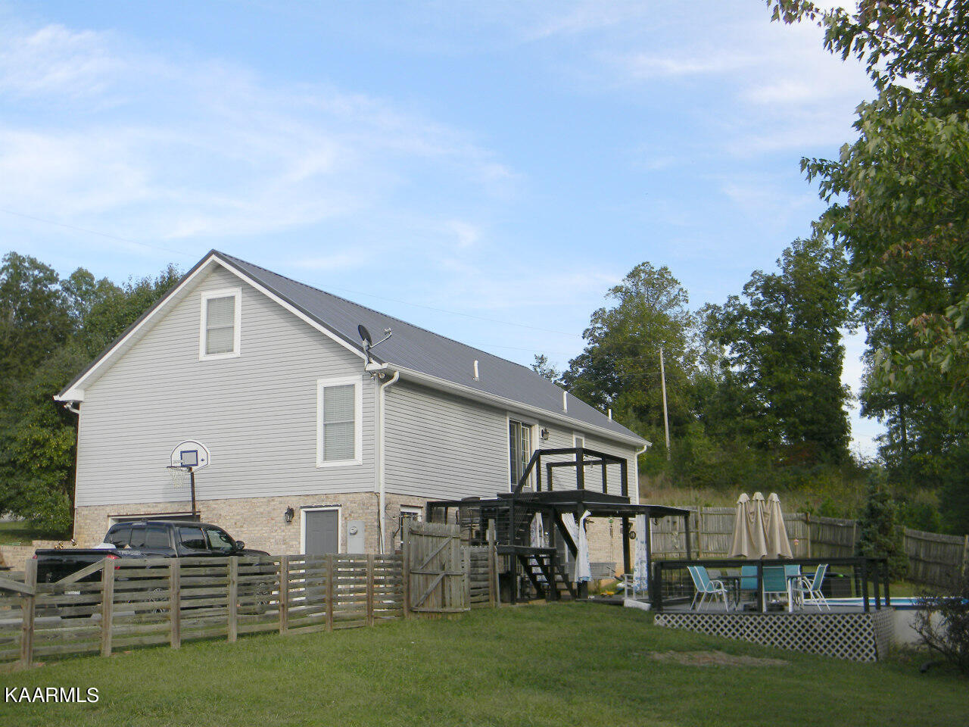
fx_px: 1148
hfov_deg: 45.8
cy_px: 364
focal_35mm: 41
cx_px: 484
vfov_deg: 35.1
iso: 80
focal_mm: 7.3
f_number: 3.8
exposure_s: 1/325
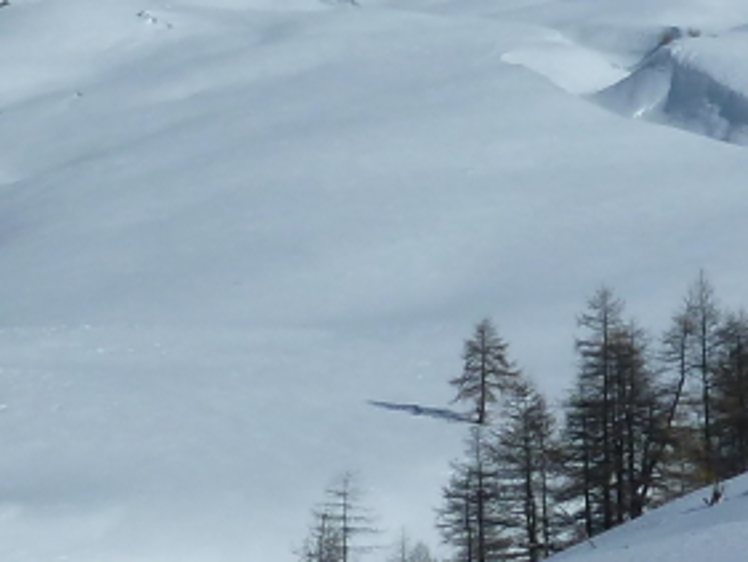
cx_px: 689
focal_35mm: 108
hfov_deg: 17.9
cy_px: -41
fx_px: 2335
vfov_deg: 13.5
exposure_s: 1/250
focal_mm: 6.8
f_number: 13
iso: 100
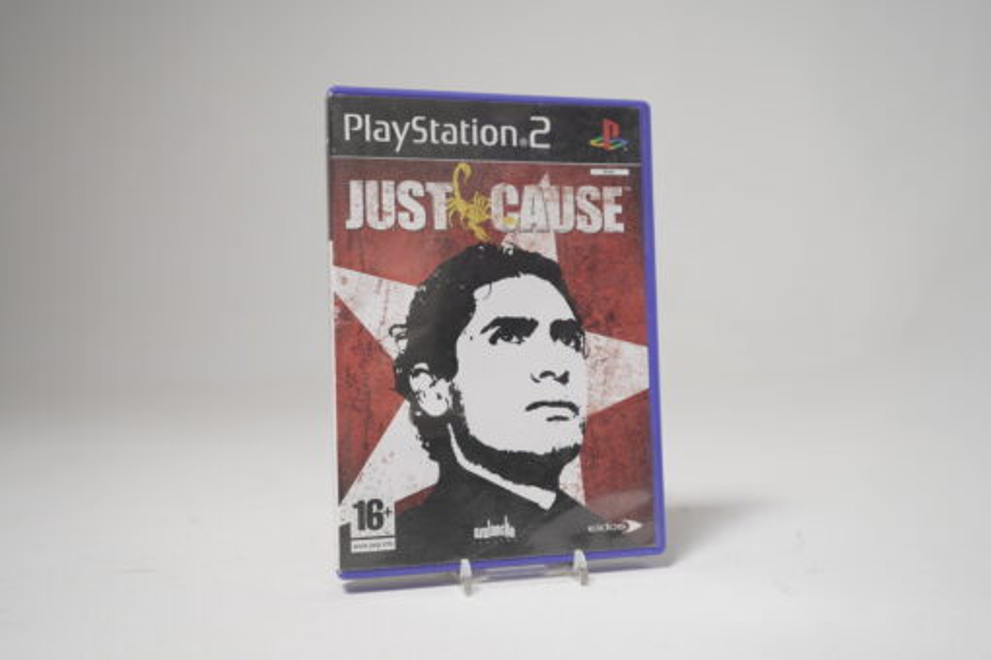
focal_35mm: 34
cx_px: 496
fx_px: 936
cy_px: 330
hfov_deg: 55.8
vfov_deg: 38.9
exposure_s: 1/5
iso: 125
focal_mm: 34
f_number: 5.6
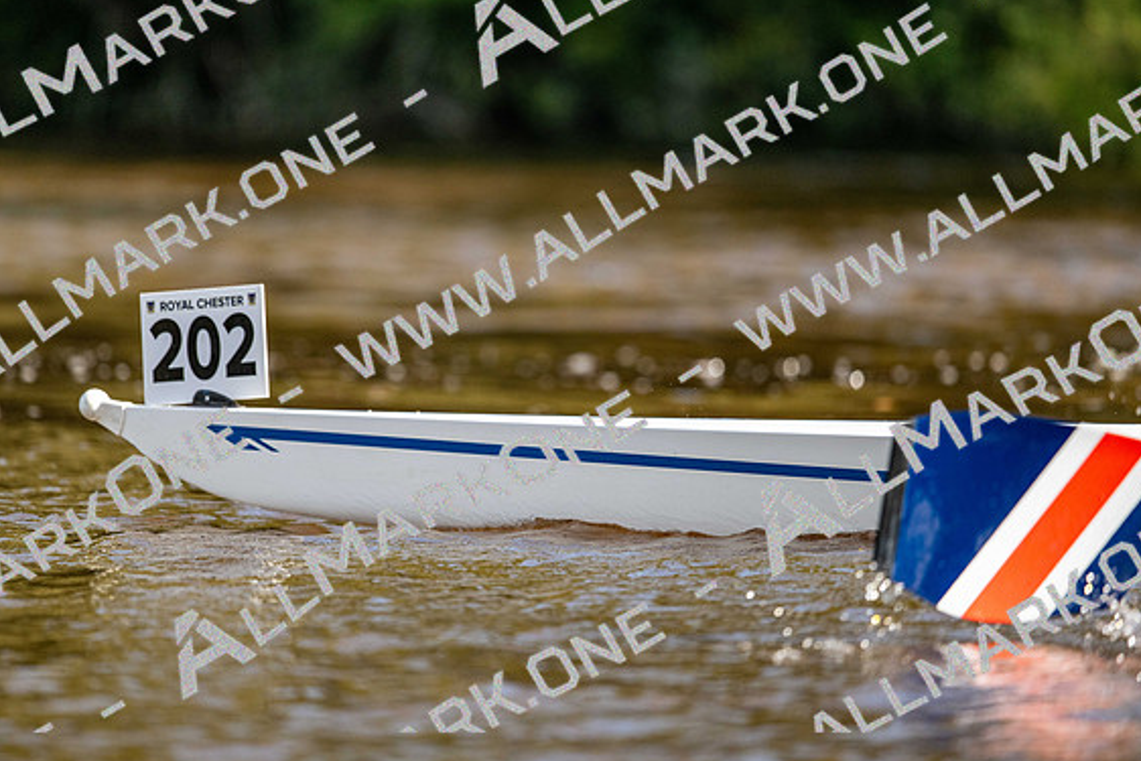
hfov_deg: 5.0
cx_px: 587
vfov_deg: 3.3
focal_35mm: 413
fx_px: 13092
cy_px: 385
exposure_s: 1/3200
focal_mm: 400
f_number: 4.5
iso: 1100
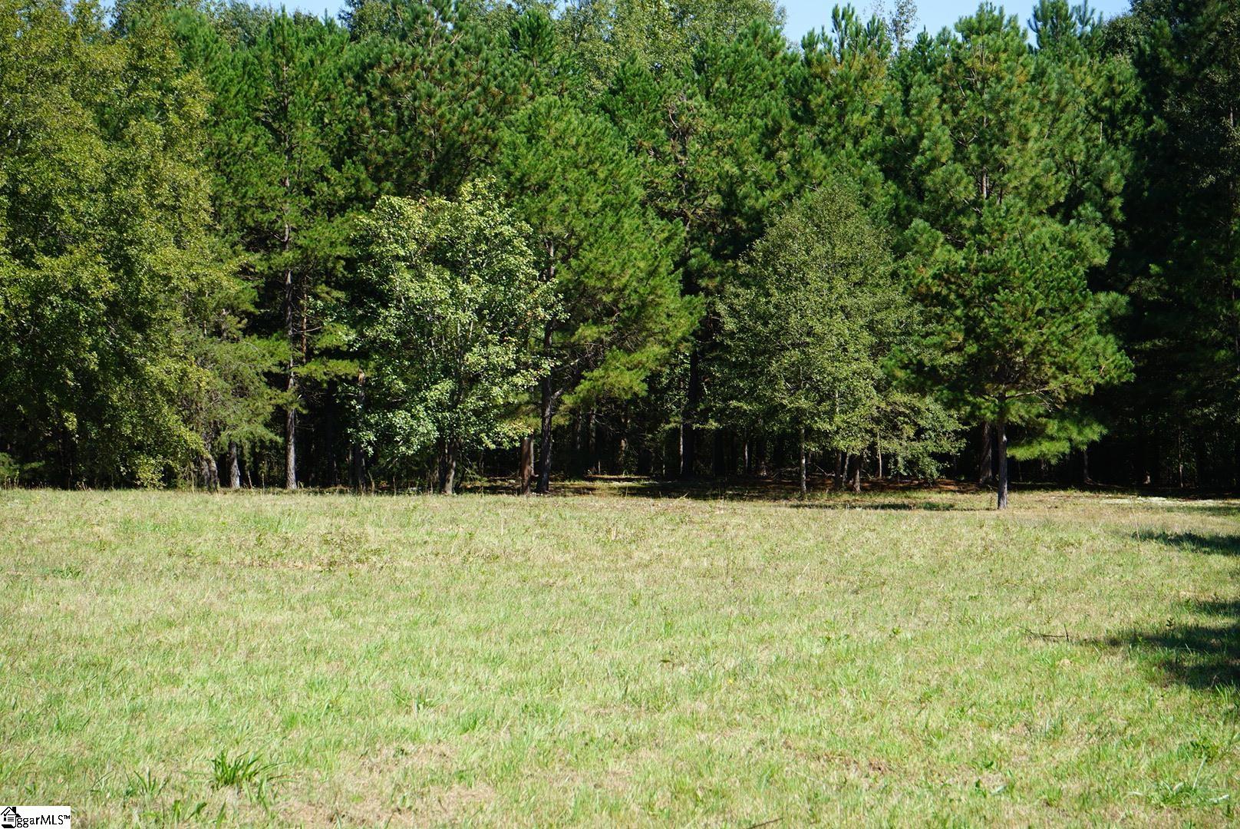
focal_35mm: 70
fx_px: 2413
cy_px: 414
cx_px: 620
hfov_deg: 28.8
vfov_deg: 19.5
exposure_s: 1/125
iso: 100
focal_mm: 70
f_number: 9
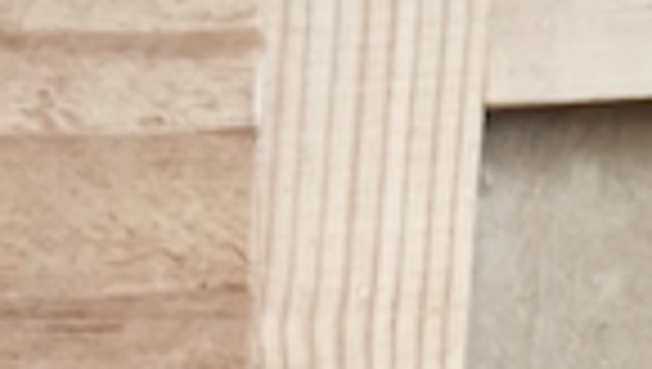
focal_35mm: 269
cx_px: -868
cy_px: 2362
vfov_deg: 3.7
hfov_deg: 7.5
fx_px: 4657
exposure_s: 1/100
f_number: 1.7
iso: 160
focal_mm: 5.35
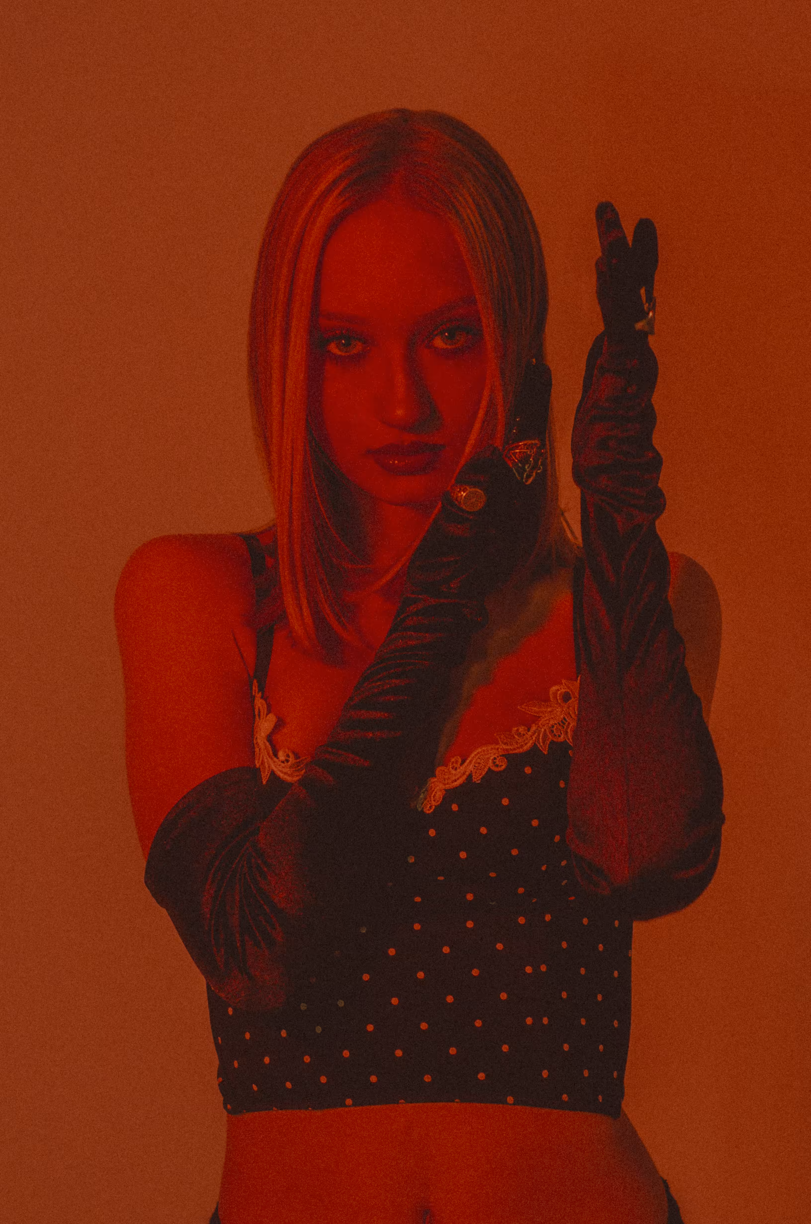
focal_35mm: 75
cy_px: 612
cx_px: 406
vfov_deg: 27.0
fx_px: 2546
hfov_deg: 18.1
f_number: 2.5
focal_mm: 50
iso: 100
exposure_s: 1/125
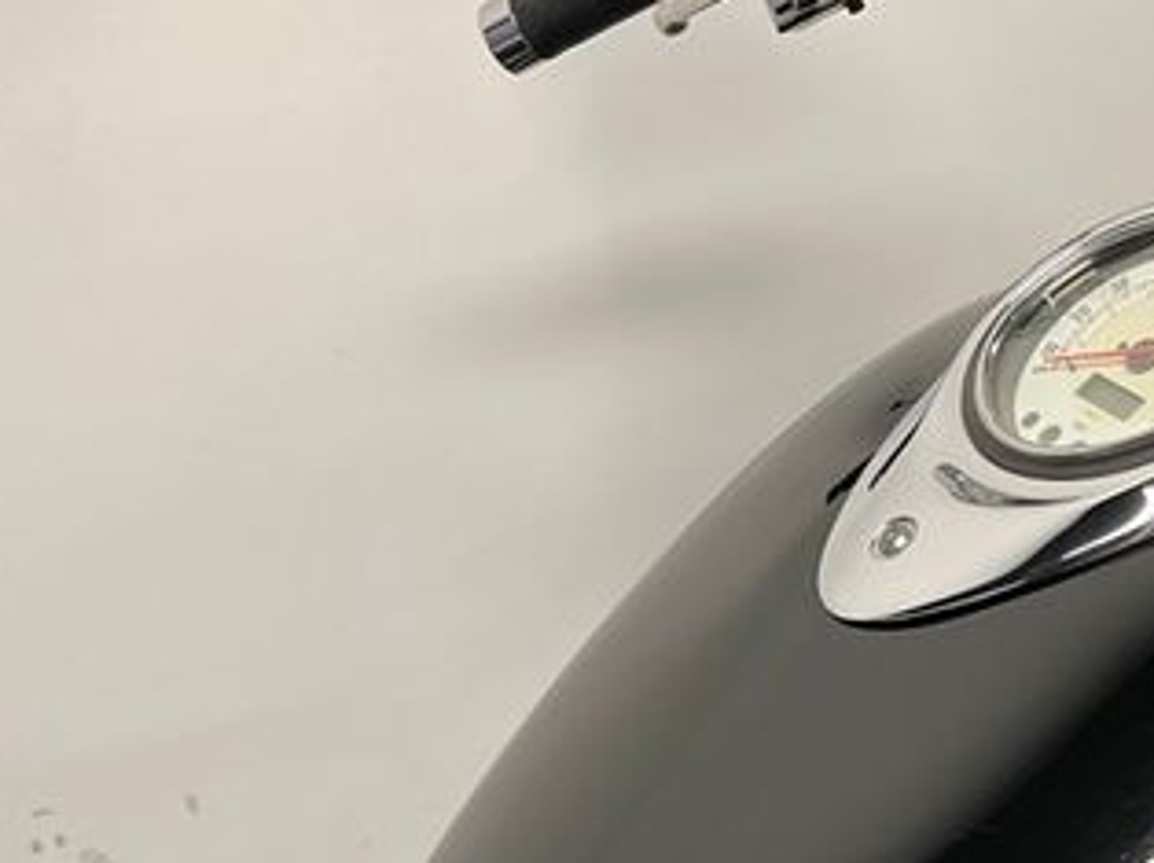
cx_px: 945
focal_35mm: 53
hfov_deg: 34.9
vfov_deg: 26.6
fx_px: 1766
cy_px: 760
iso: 125
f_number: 1.6
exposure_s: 1/50
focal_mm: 5.1
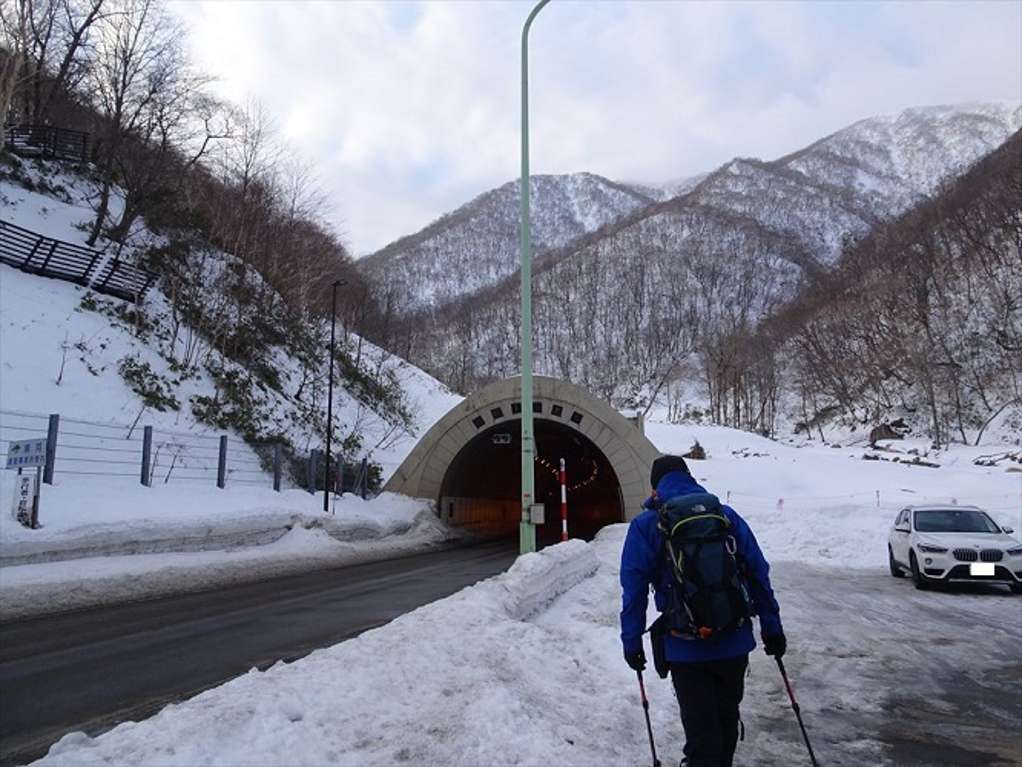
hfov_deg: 71.6
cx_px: 511
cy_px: 384
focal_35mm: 24
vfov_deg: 56.8
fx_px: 709
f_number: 3.5
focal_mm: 4.1
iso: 80
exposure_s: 1/200
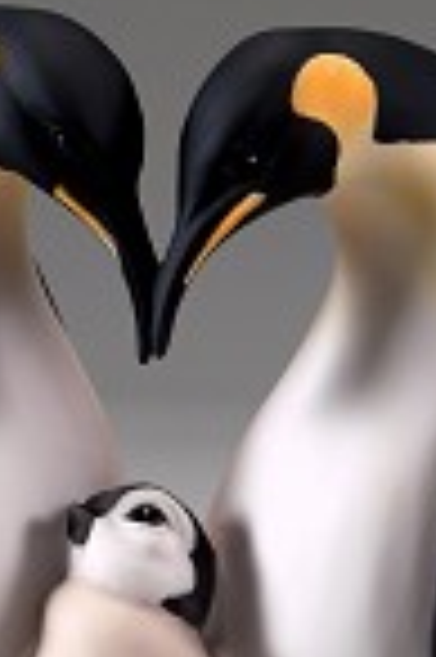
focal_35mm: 280
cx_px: 144
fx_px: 5098
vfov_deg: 7.4
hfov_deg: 4.9
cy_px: 207
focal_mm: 70
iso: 160
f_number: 9.5
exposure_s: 1/8
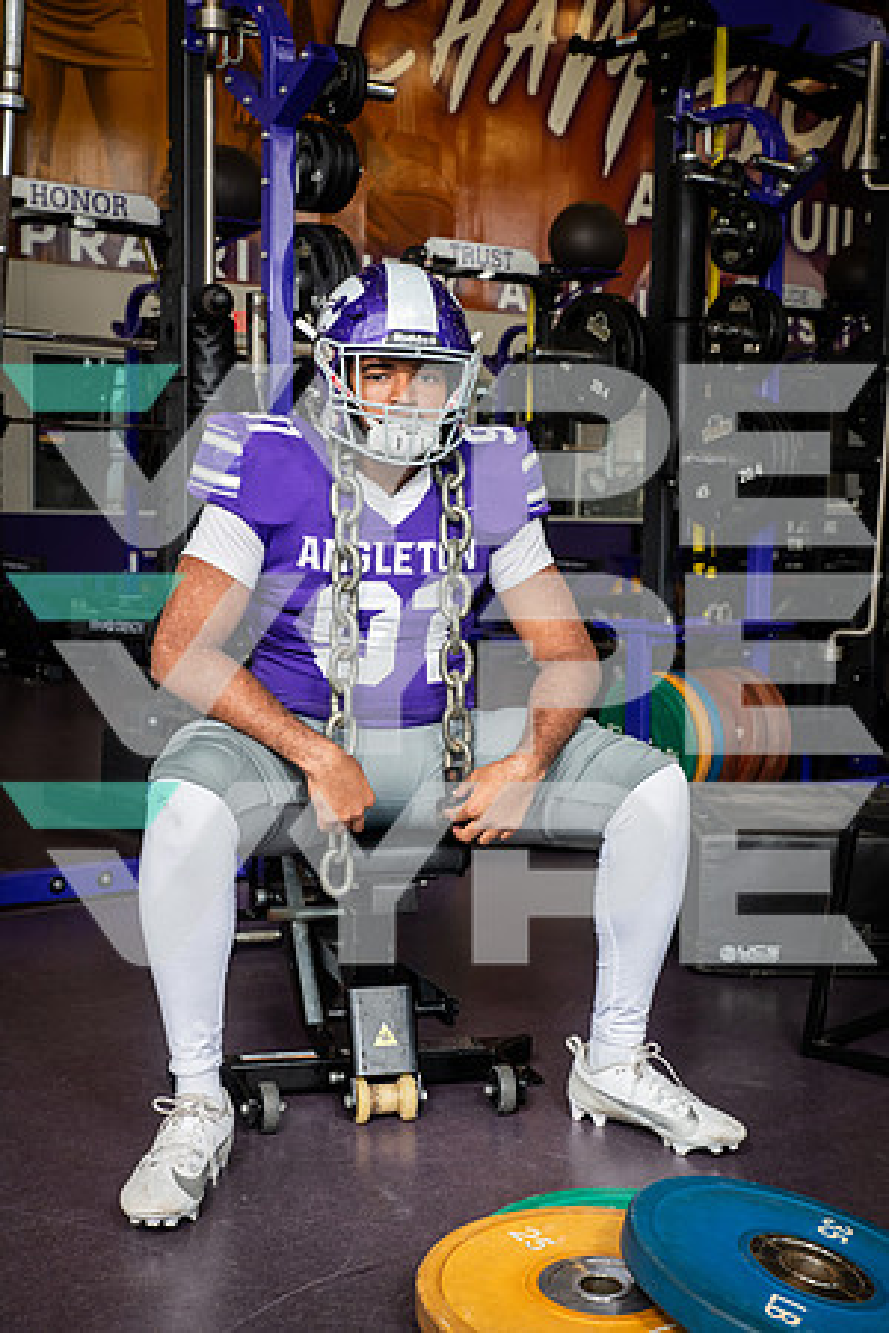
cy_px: 666
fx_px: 1778
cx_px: 444
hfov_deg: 28.1
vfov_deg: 41.1
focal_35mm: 48
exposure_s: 1/250
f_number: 7.1
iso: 800
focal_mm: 48
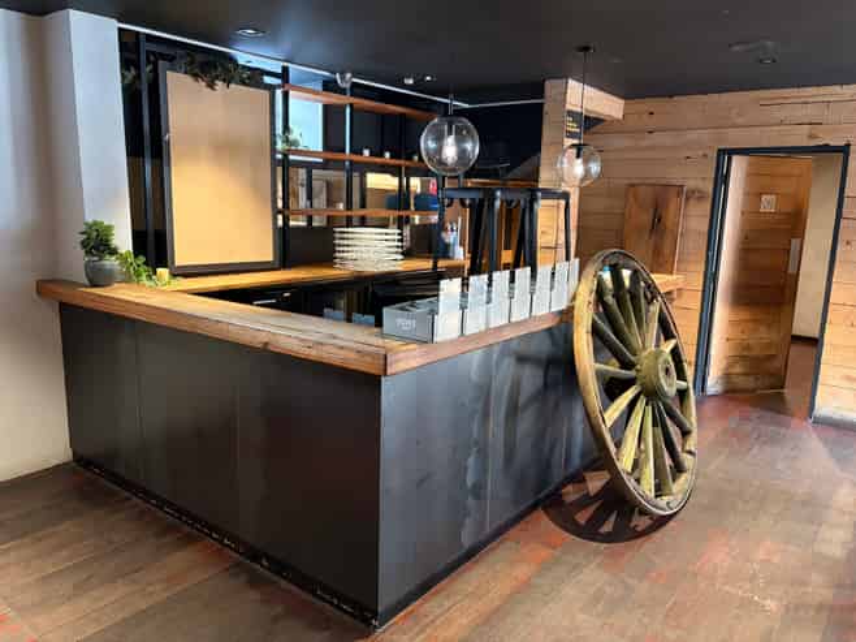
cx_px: 428
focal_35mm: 26
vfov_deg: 53.0
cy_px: 321
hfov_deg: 67.3
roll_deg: -0.2
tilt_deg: -9.9
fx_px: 643
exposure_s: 1/33
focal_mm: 5.96
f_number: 1.6
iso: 500
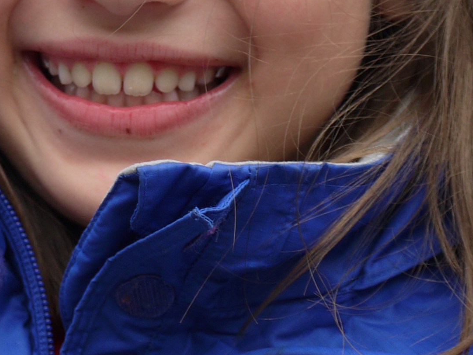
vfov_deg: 5.8
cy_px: 84
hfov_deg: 7.6
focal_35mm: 257
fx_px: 3512
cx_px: -197
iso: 100
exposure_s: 1/640
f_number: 3.2
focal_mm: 35
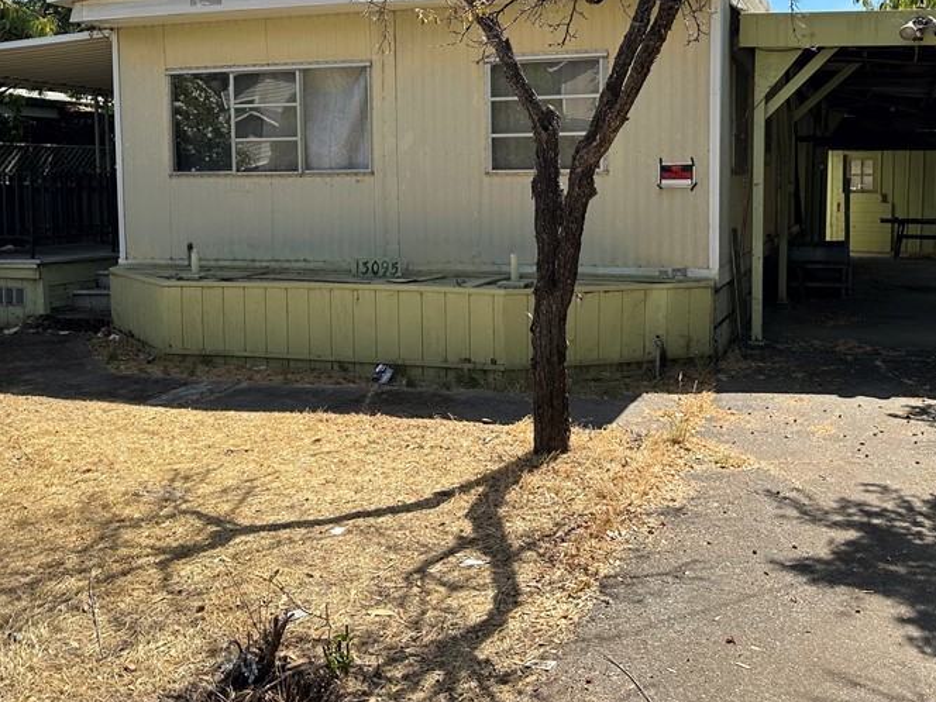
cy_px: 234
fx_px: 1000
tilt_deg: -3.7
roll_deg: +1.0
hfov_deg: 50.0
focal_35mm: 37
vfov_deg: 38.2
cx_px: 540
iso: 80
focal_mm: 6.86
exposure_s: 1/3058
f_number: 1.78
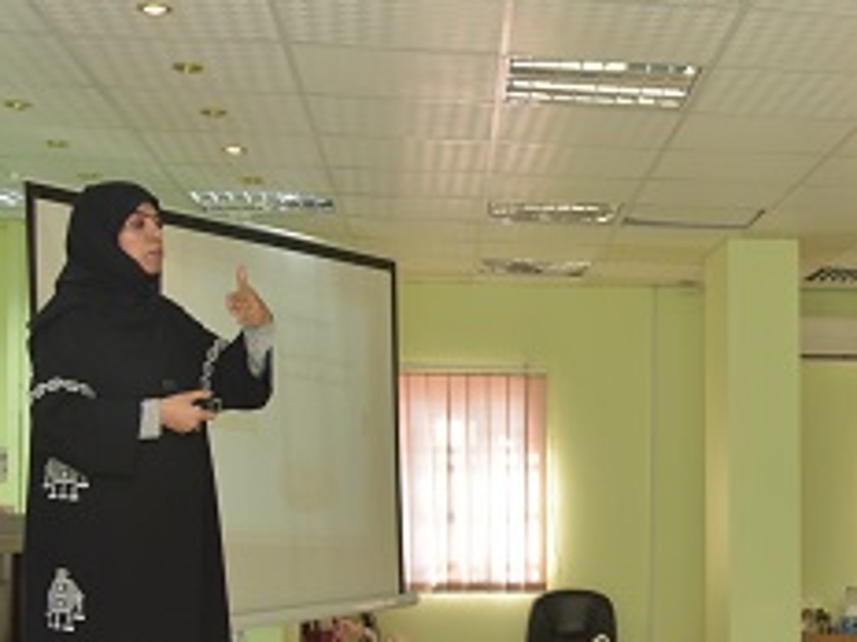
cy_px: 494
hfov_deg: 26.7
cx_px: 933
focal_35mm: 67
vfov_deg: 21.7
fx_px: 1659
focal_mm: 28
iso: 800
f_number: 6.3
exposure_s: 1/80
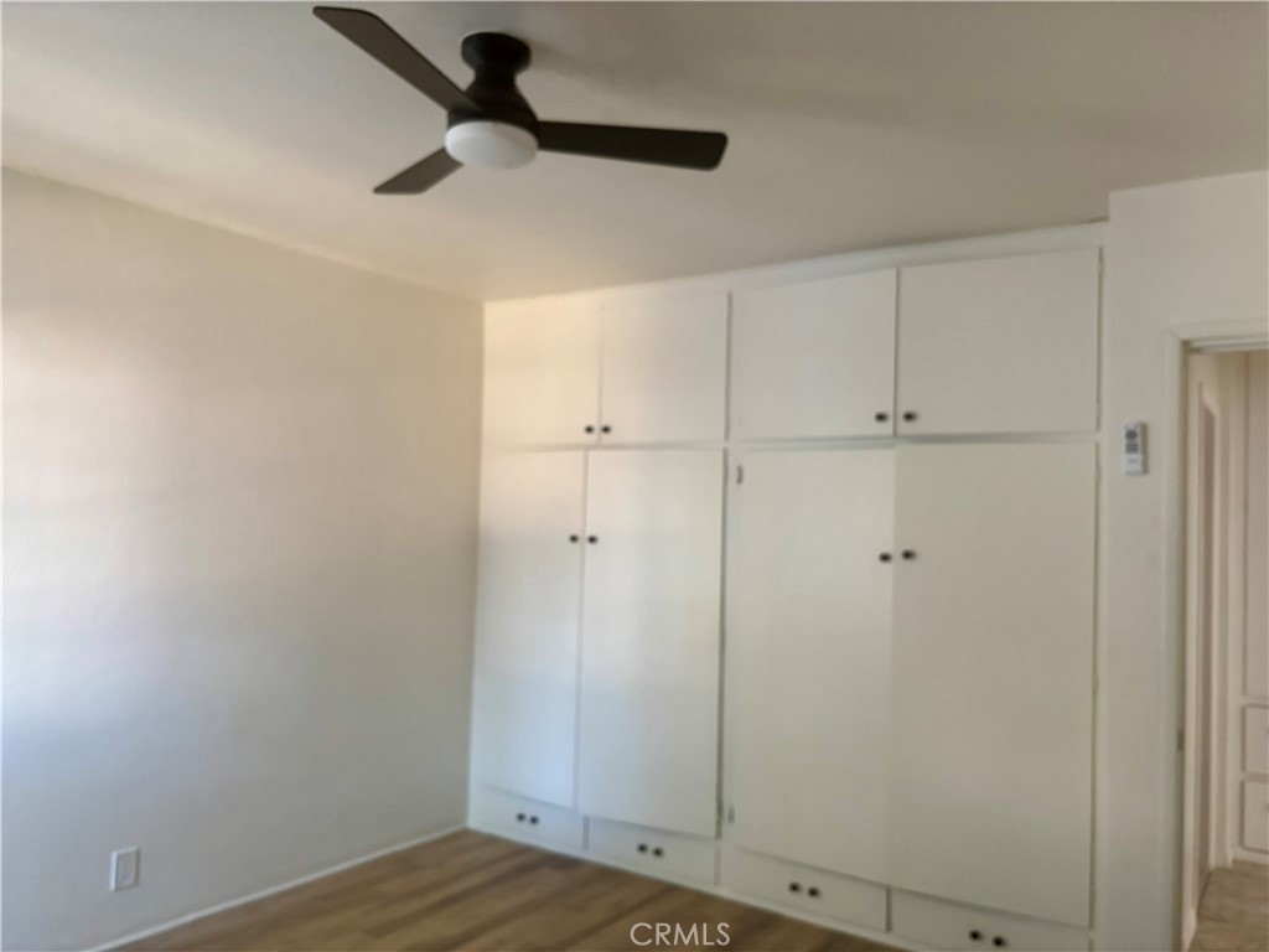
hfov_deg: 67.3
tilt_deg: +2.2
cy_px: 476
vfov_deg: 53.1
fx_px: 953
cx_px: 634
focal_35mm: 26
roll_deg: -1.7
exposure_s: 1/60
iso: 250
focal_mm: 5.96
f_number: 1.6
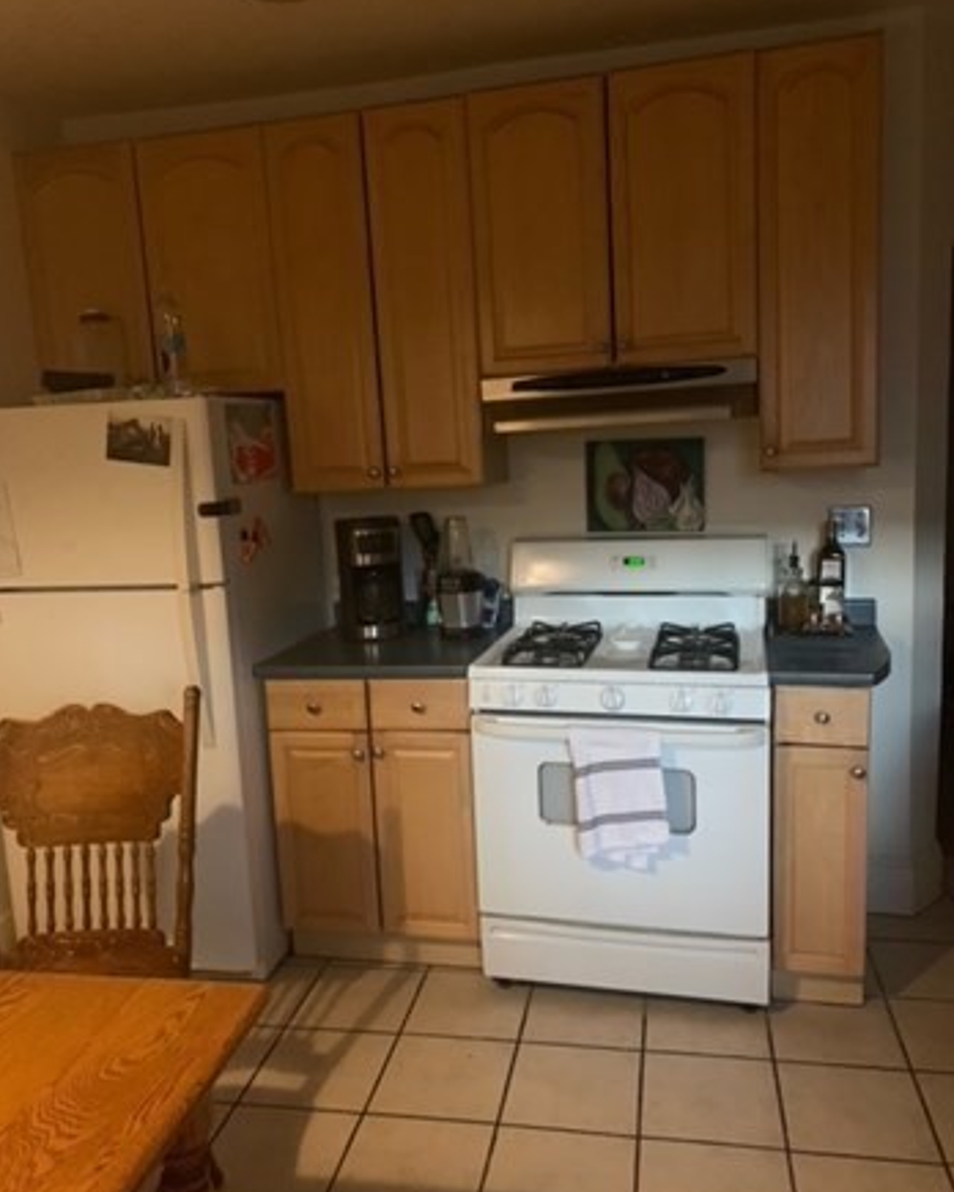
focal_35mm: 28
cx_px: 482
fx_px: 988
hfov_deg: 51.5
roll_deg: +2.6
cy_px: 597
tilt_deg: -9.6
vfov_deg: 62.2
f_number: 1.8
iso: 640
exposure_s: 1/24
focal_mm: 4.25
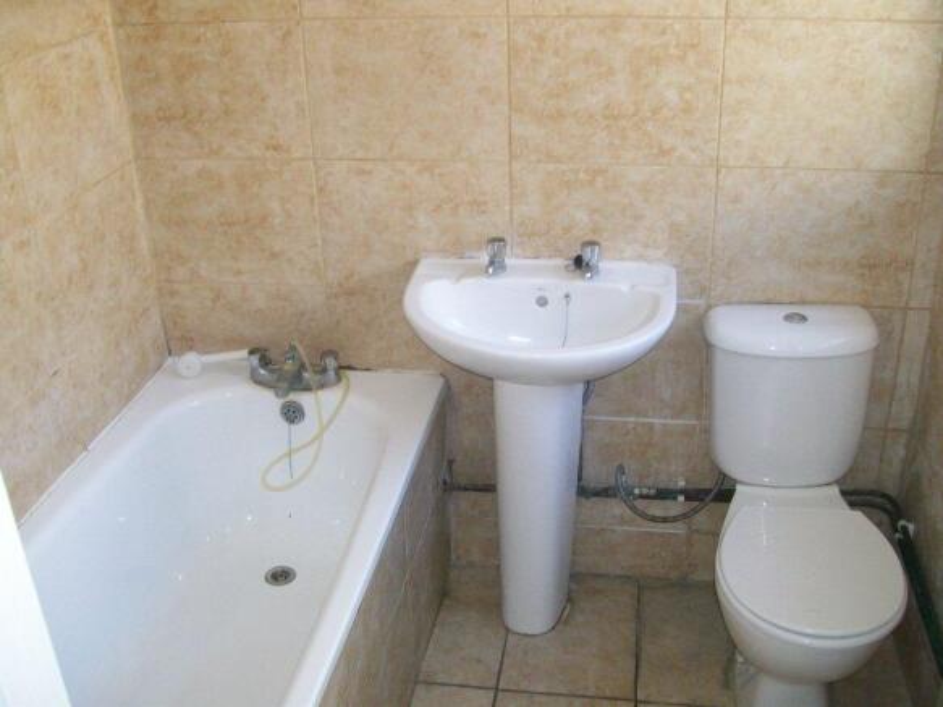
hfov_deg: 51.4
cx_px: 472
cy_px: 354
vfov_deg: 39.6
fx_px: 981
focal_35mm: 36
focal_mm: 6
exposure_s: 1/64
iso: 140
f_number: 2.7
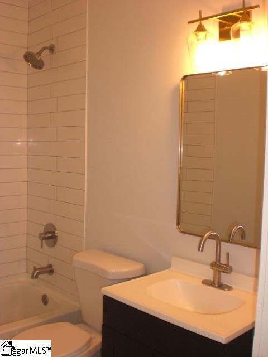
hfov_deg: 37.7
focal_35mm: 38
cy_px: 178
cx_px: 134
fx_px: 392
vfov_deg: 49.0
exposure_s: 1/100
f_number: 3.1
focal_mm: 6.3
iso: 200
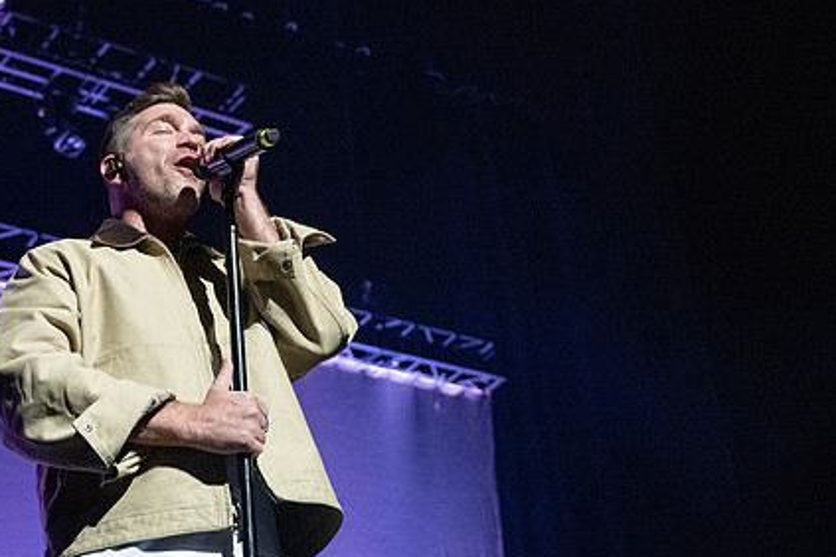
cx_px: 266
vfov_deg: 18.1
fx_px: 1742
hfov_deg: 26.8
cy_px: 197
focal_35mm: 75
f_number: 4
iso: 5000
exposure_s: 1/320
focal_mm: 46
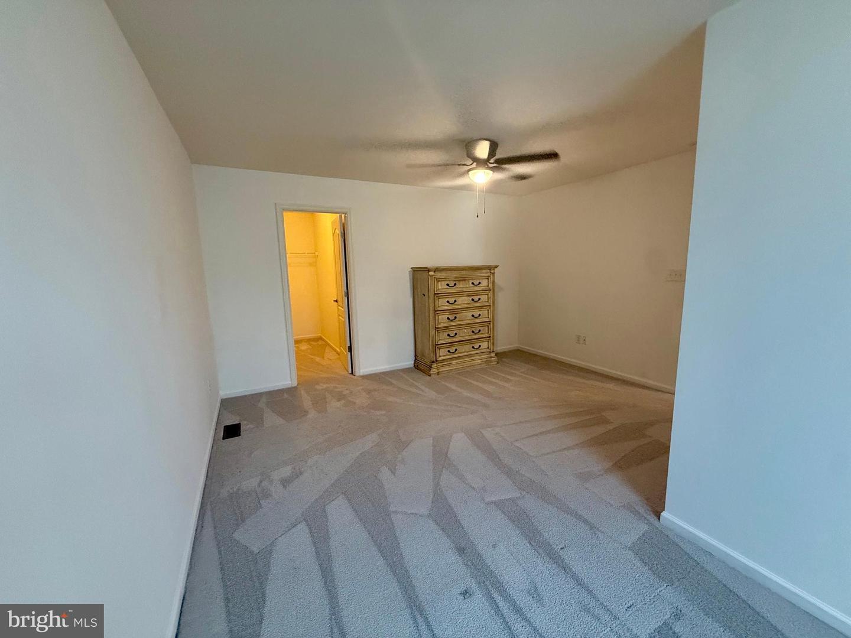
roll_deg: +1.2
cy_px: 319
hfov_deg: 102.1
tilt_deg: -7.4
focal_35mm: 14
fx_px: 344
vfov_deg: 85.7
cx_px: 426
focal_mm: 2.22
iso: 400
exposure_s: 1/60
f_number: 2.2
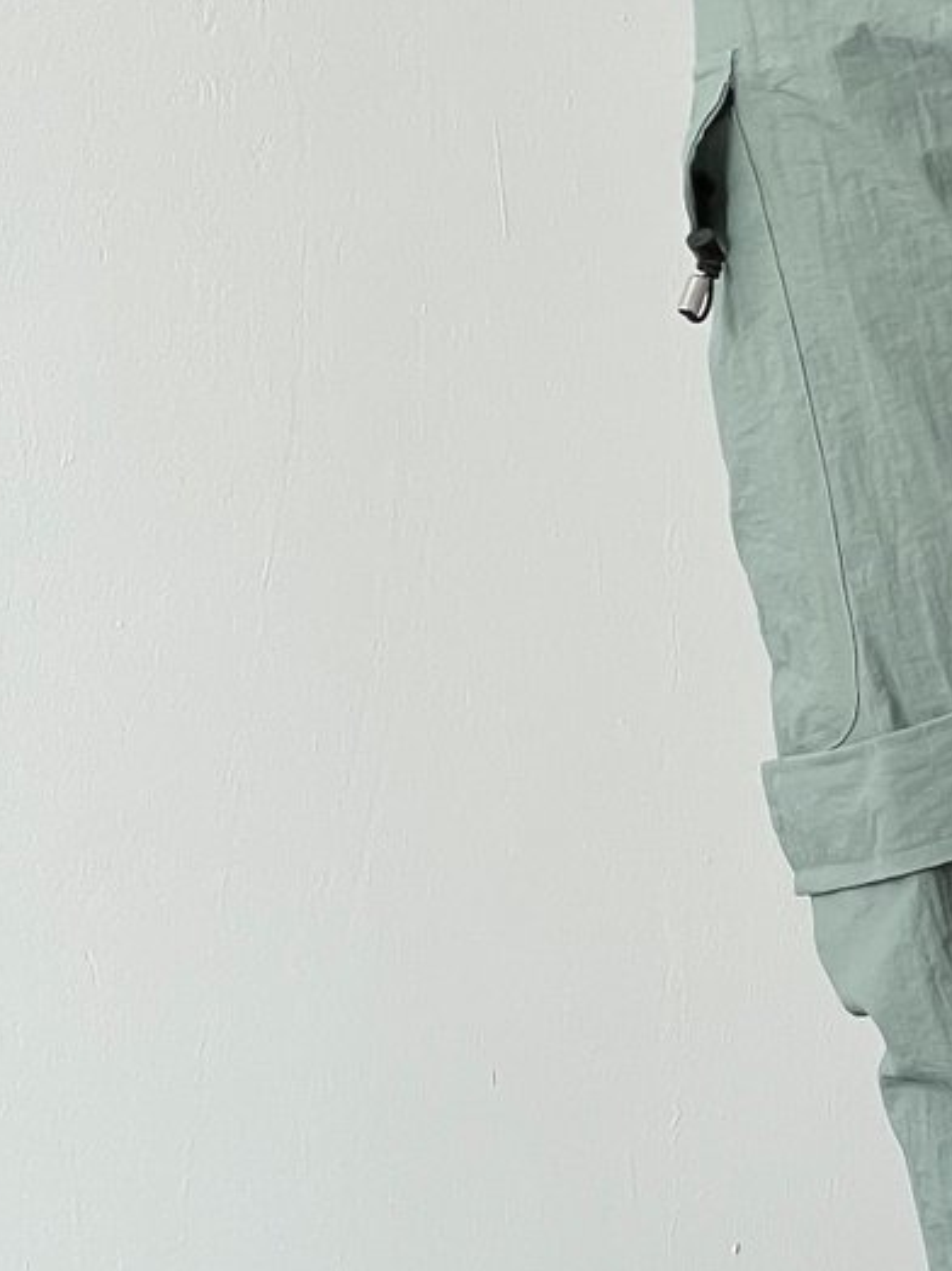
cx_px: 1418
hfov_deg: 9.1
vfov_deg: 12.4
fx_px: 5833
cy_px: 518
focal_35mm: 159
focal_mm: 6
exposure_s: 1/120
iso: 100
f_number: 2
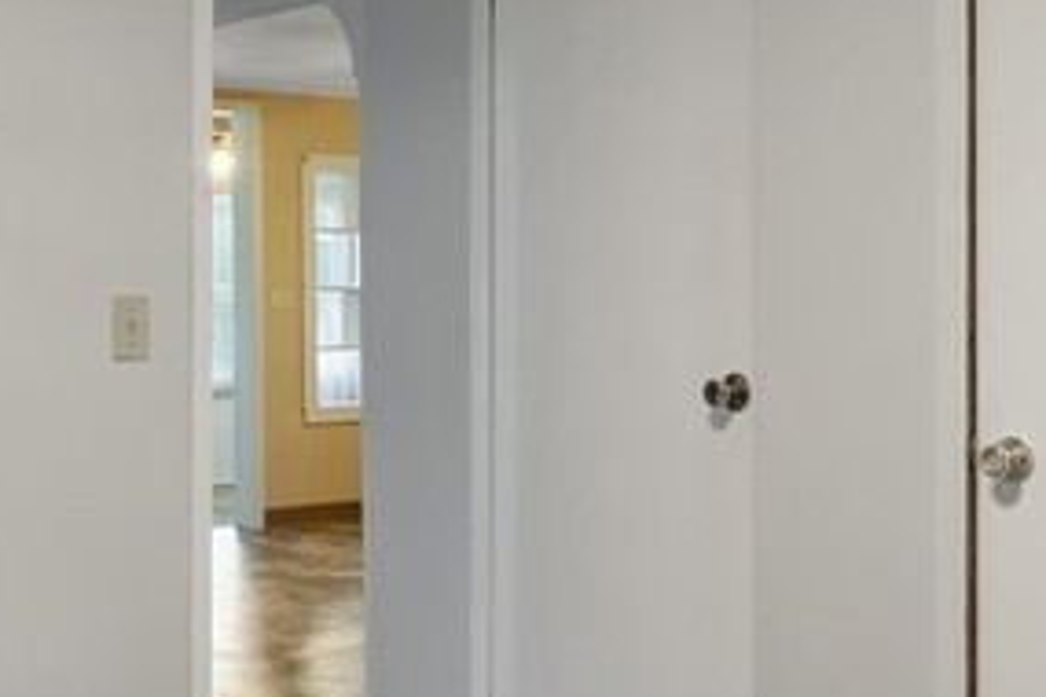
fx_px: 1772
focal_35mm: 61
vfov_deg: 22.2
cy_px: 231
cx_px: 239
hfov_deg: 32.2
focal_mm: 16
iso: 250
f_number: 9
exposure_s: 1/3
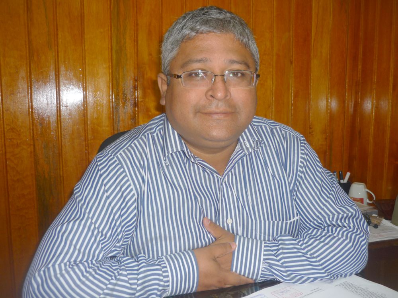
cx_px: 199
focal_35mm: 33
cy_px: 149
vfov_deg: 42.9
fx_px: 379
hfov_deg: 55.4
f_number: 2.8
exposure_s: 1/30
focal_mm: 5.5
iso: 100
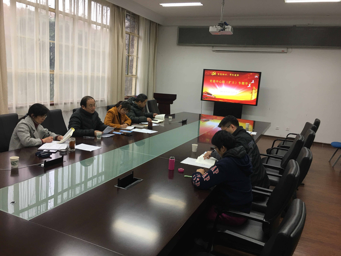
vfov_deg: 48.2
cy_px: 128
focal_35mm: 29
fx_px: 286
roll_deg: -4.2
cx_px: 170
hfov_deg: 61.7
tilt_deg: -7.9
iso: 40
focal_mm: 4.15
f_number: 2.2
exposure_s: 1/17
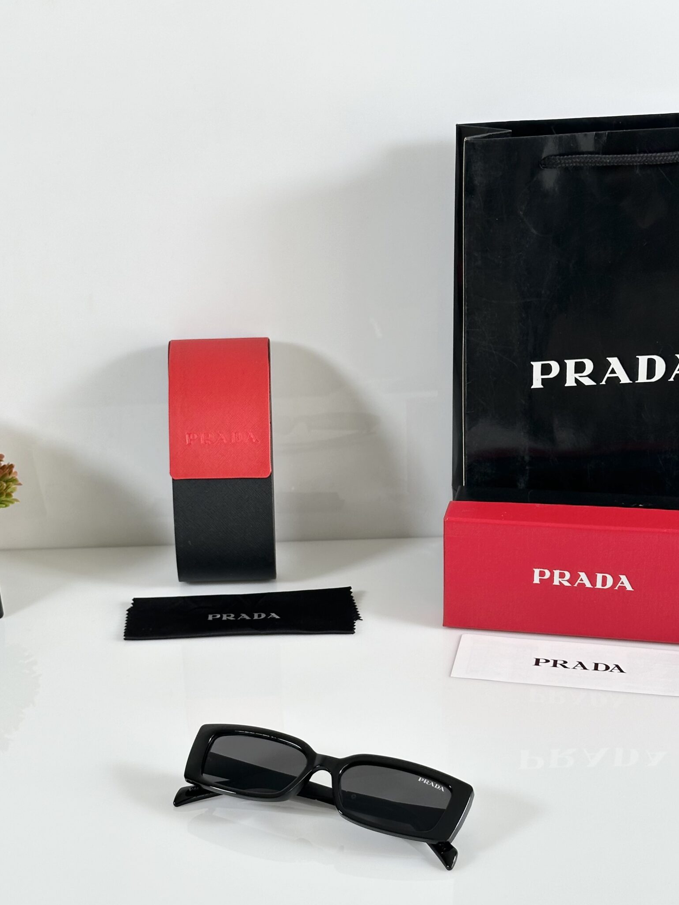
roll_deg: +1.7
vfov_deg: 32.0
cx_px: 318
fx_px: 1569
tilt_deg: -26.5
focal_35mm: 60
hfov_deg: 24.4
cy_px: 565
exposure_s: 1/100
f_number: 1.78
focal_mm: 6.86
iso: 50
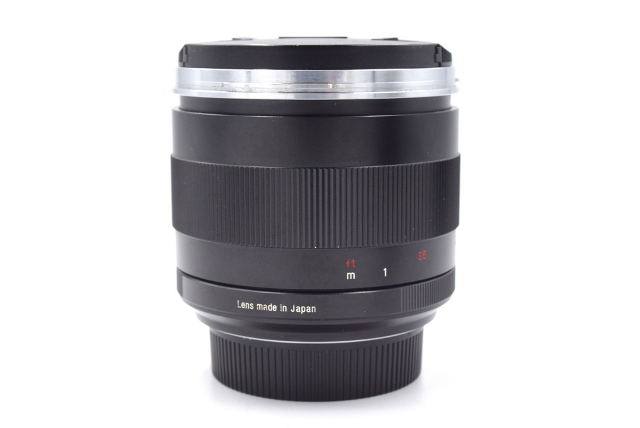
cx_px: 320
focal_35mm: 66
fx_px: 1174
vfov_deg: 20.6
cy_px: 214
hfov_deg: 30.5
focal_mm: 44
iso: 400
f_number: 9
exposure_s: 1/125
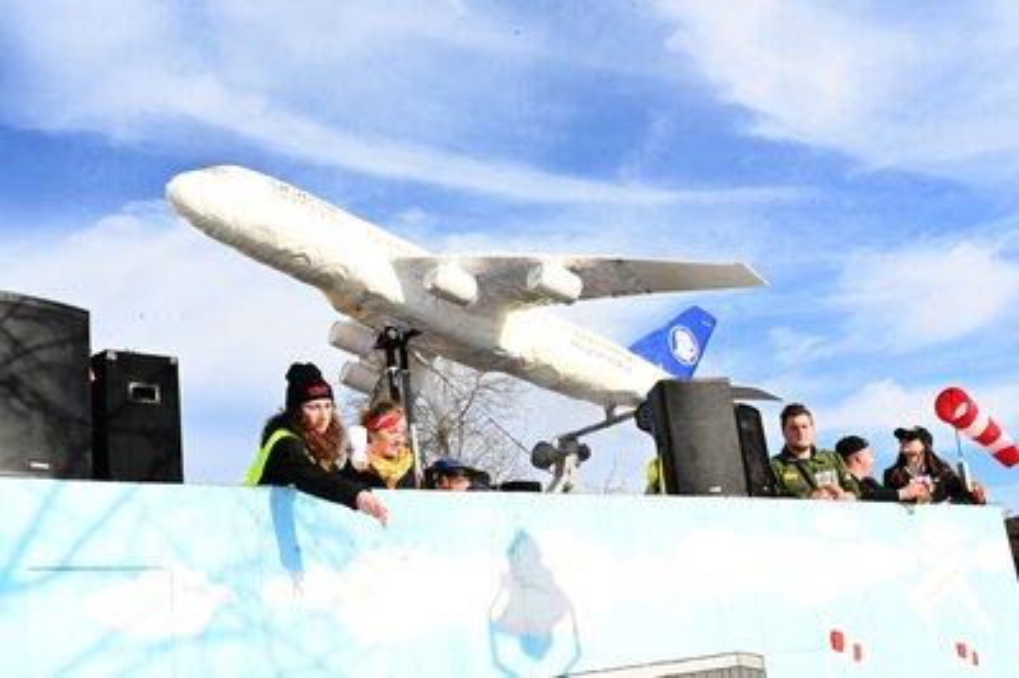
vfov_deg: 32.6
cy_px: 339
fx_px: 1160
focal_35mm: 41
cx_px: 510
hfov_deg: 47.4
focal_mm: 41
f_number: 22
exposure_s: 1/200
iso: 1000
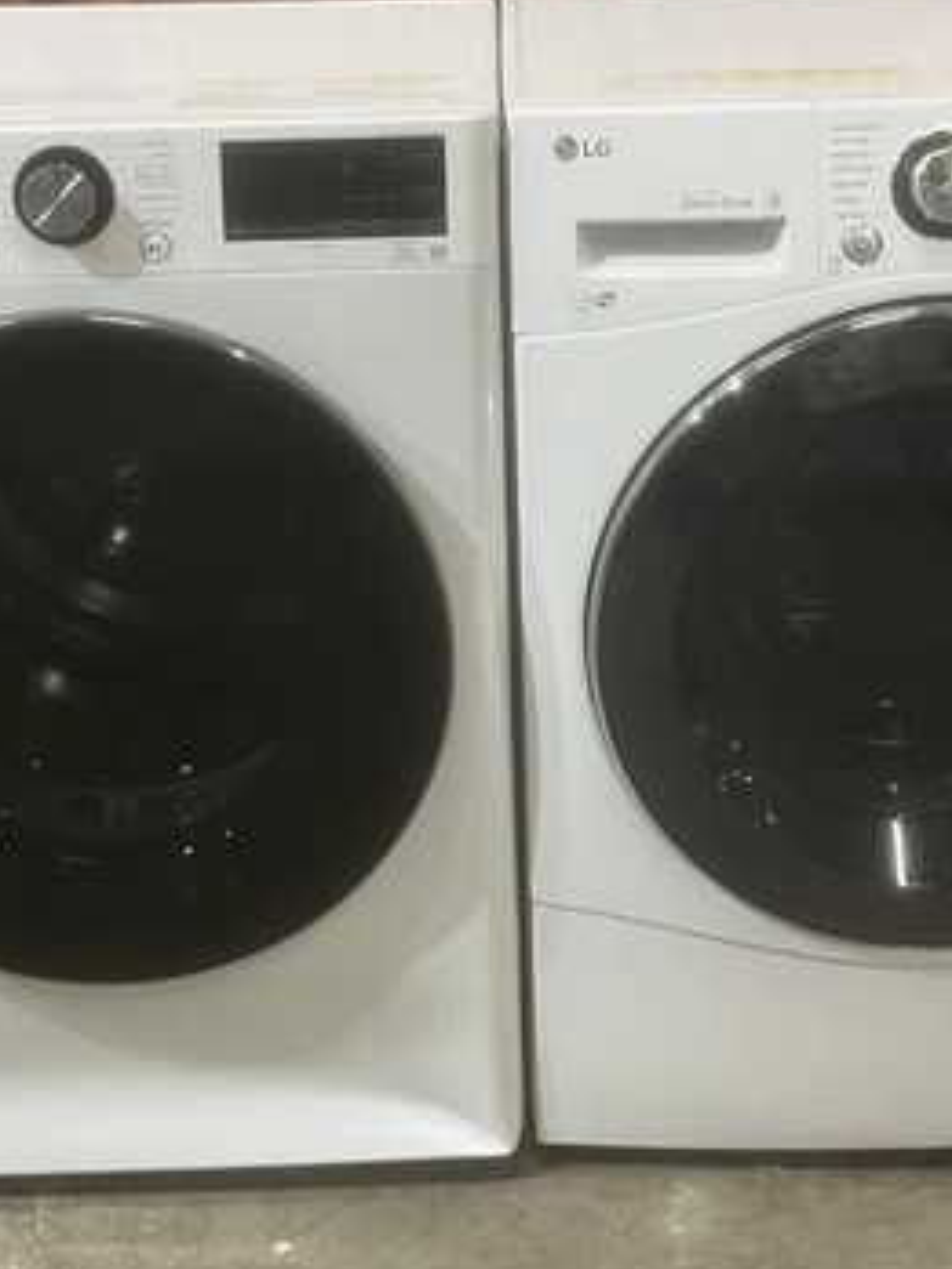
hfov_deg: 26.1
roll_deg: +2.8
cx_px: 456
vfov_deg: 33.5
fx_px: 2053
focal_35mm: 56
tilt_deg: -15.5
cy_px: 279
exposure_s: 1/60
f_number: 1.6
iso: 80
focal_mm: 5.1
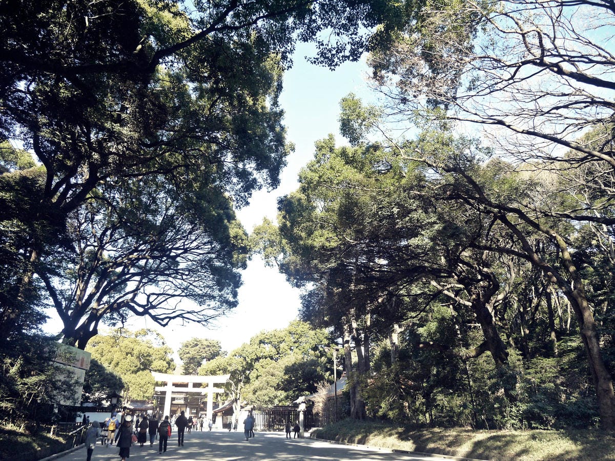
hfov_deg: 63.4
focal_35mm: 28
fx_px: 497
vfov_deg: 49.7
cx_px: 308
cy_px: 230
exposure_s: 1/200
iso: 160
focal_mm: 14
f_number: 5
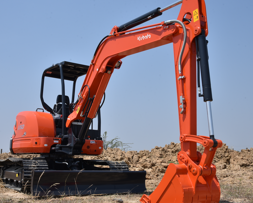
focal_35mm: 44
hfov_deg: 42.0
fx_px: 329
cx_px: 113
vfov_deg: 34.1
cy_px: 105
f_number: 14
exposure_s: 1/160
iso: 160
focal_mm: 32
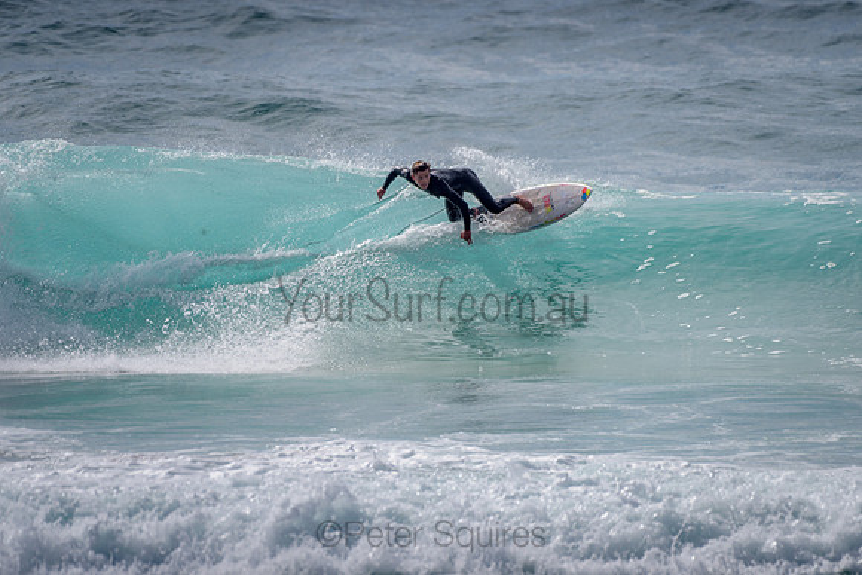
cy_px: 224
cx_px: 406
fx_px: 14685
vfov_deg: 2.2
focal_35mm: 613
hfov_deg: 3.4
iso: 80
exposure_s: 1/2000
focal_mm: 500
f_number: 5.6
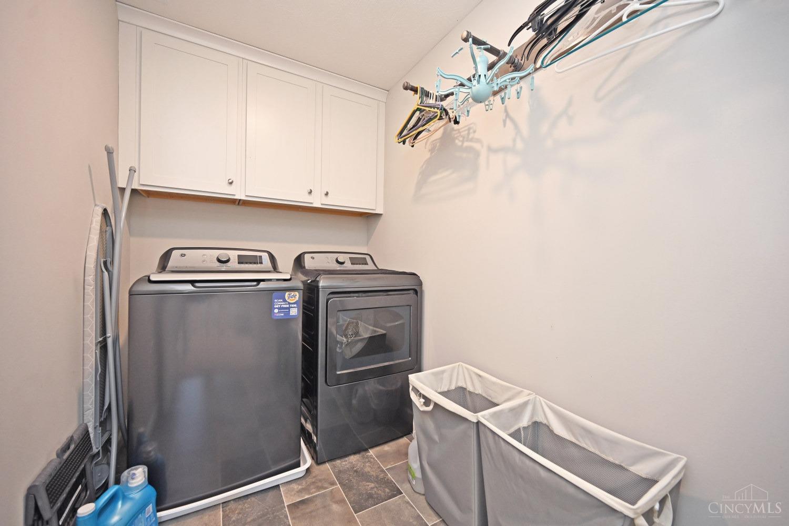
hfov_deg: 104.3
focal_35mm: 14
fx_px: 307
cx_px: 394
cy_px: 263
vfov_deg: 81.2
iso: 640
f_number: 4
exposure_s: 1/60
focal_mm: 14
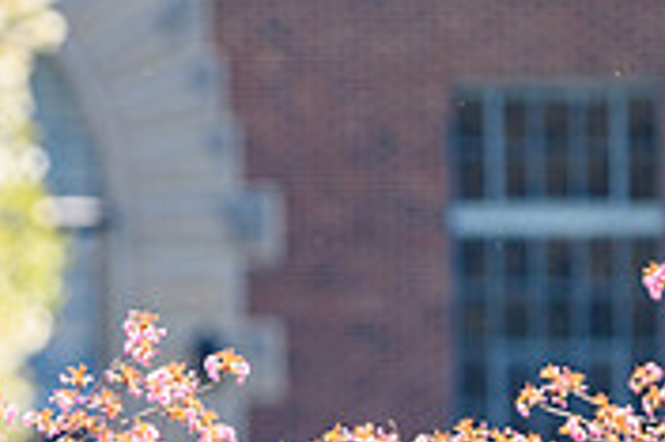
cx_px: -299
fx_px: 27036
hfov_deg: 1.4
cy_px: 249
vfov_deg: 0.9
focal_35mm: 1465
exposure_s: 1/1000
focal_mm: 400
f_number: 2.8
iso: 160
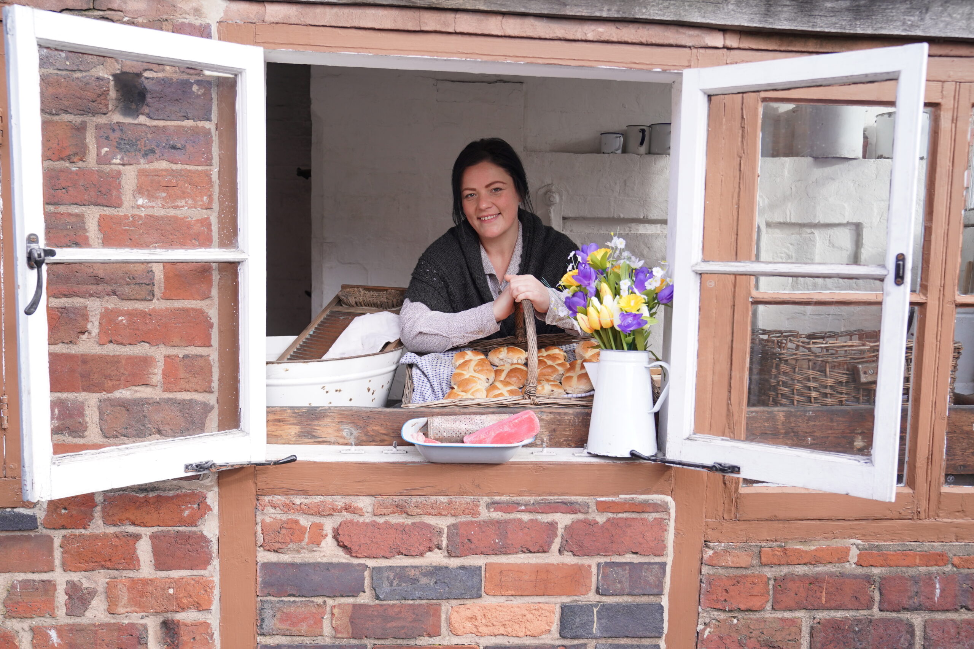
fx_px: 866
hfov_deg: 58.7
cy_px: 324
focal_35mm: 32
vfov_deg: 41.1
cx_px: 487
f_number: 4
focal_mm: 32
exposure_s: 1/160
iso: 200
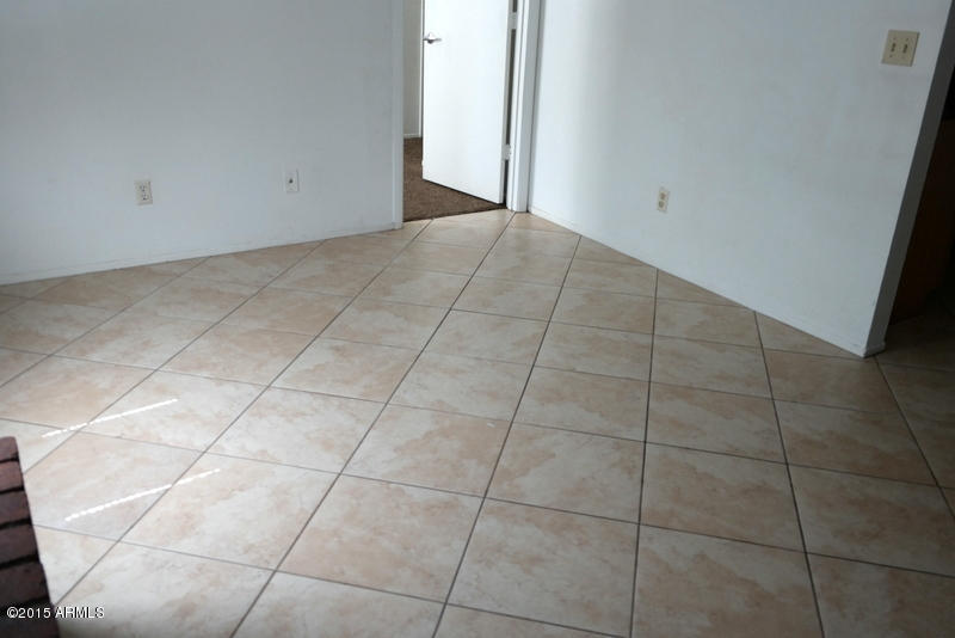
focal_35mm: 30
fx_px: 796
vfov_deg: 43.6
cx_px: 478
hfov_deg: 61.9
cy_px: 319
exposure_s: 1/40
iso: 200
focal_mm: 20
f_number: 3.5
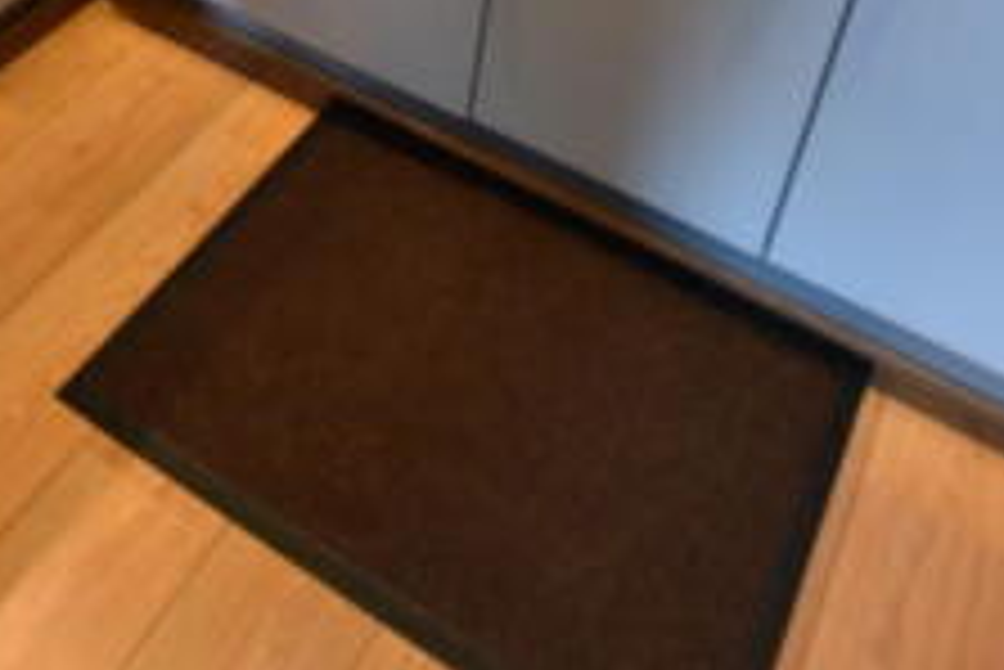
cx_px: 353
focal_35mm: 44
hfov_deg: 44.0
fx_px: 1228
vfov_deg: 25.4
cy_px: -250
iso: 100
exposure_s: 1/13
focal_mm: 10
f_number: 3.5
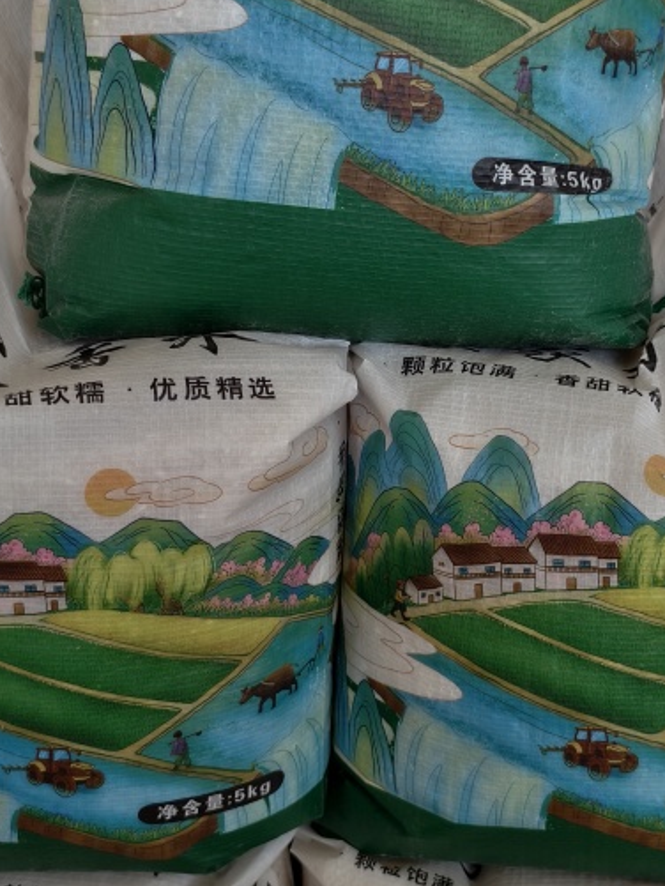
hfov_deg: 29.6
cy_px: 404
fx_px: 1255
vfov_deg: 38.9
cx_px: 396
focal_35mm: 49
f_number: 1.57
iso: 100
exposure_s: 1/100
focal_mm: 5.6
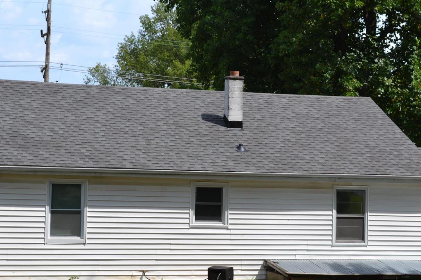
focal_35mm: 83
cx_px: 197
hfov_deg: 24.5
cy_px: 136
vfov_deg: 16.4
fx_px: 970
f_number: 7.1
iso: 100
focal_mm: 42
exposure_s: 1/200
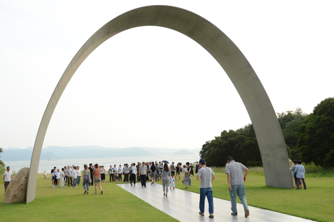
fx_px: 361
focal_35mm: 39
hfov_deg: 49.6
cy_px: 111
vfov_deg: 34.1
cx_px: 167
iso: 900
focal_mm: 26
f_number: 6.3
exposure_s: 1/1250
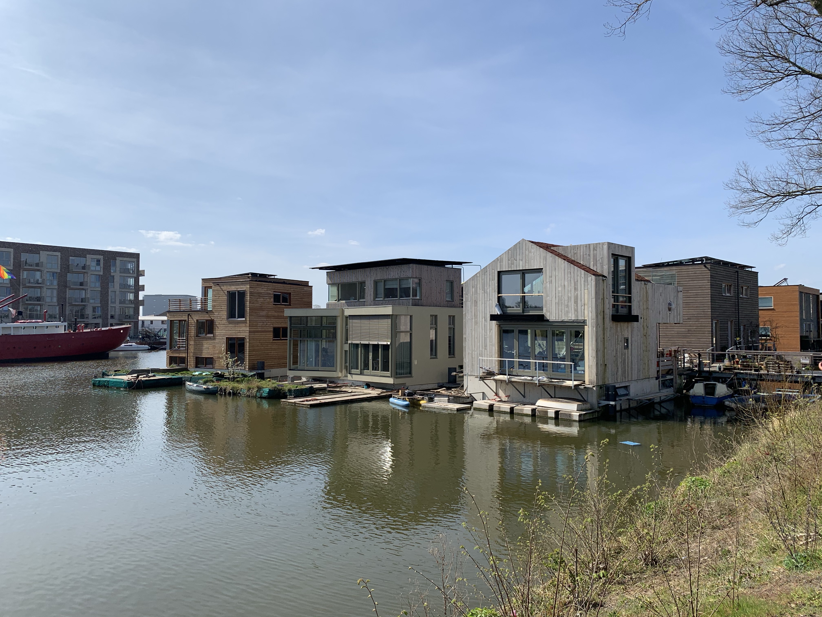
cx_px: 411
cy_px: 308
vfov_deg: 53.1
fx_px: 617
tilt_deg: +2.2
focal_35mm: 26
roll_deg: -0.4
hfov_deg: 67.3
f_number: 1.8
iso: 25
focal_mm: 4.25
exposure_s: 1/3289
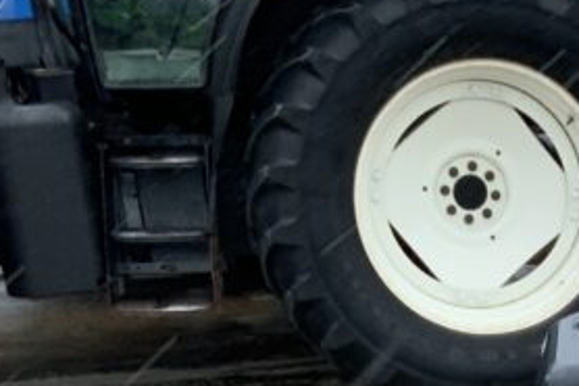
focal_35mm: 111
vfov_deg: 11.6
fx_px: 1784
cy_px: 636
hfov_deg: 17.3
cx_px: 754
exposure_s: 1/122
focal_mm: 3
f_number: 1.8
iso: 20
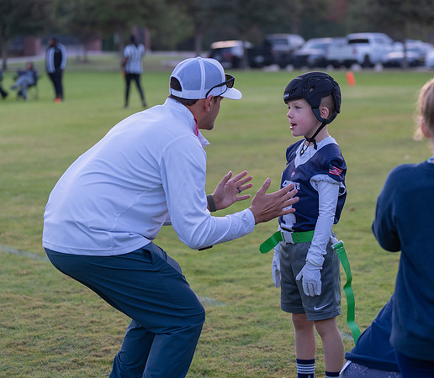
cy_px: 176
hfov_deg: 20.1
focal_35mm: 92
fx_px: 1218
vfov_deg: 17.7
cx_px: 281
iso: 400
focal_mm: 70
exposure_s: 1/320
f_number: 2.8
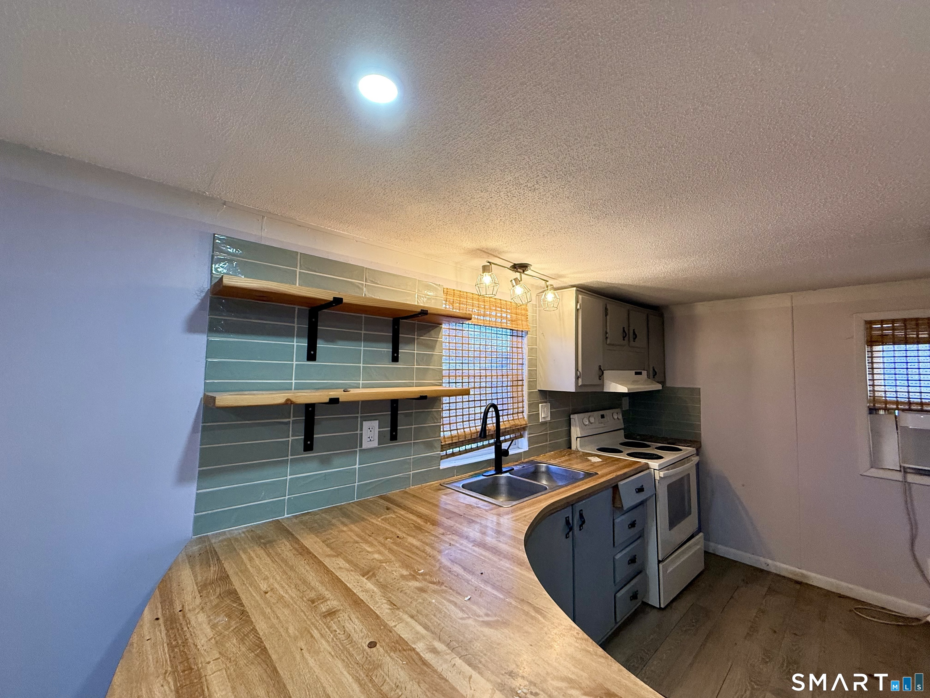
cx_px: 465
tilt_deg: +4.0
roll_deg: -0.8
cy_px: 349
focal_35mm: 14
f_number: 2.2
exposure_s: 1/120
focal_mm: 2.22
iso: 200
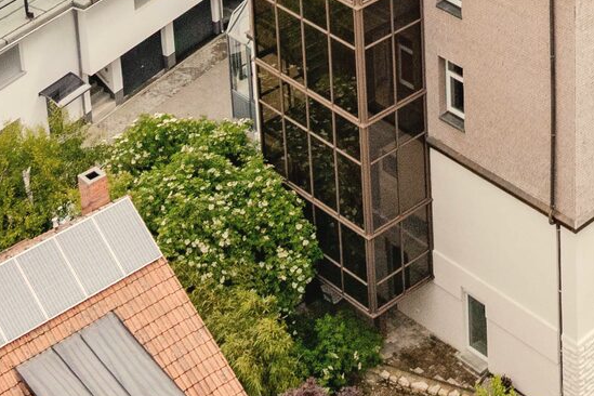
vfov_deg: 12.2
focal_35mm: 100
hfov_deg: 19.7
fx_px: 1650
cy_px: -382
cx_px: 613
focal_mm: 12.29
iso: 250
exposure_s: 1/2500
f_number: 2.8
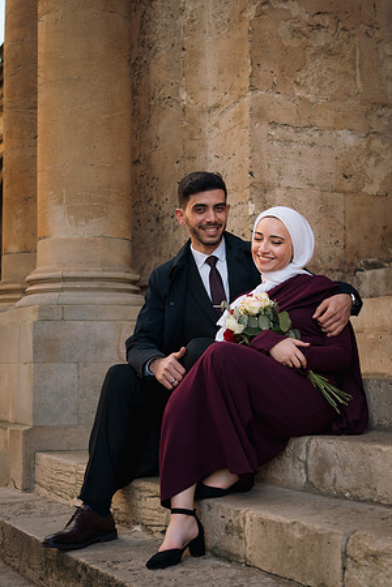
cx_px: 196
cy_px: 294
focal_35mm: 60
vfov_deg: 33.4
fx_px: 980
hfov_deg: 22.6
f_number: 2.8
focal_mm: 40
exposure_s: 1/640
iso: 200
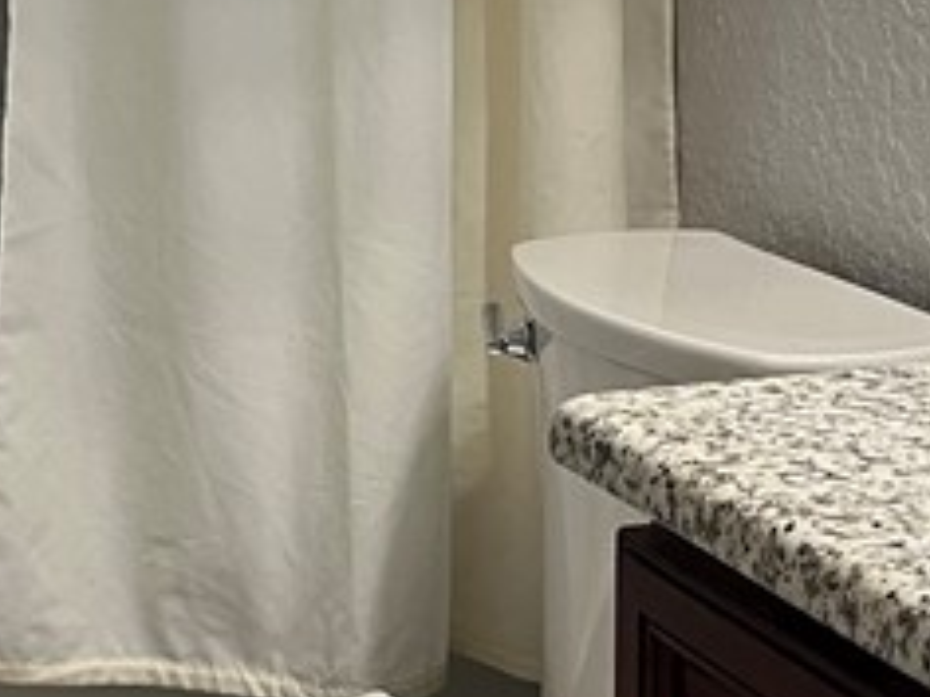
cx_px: 315
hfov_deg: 17.4
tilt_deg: -11.9
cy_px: 252
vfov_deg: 13.1
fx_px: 3036
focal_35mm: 113
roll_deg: -0.3
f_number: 1.6
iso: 160
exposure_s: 1/60
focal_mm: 5.1
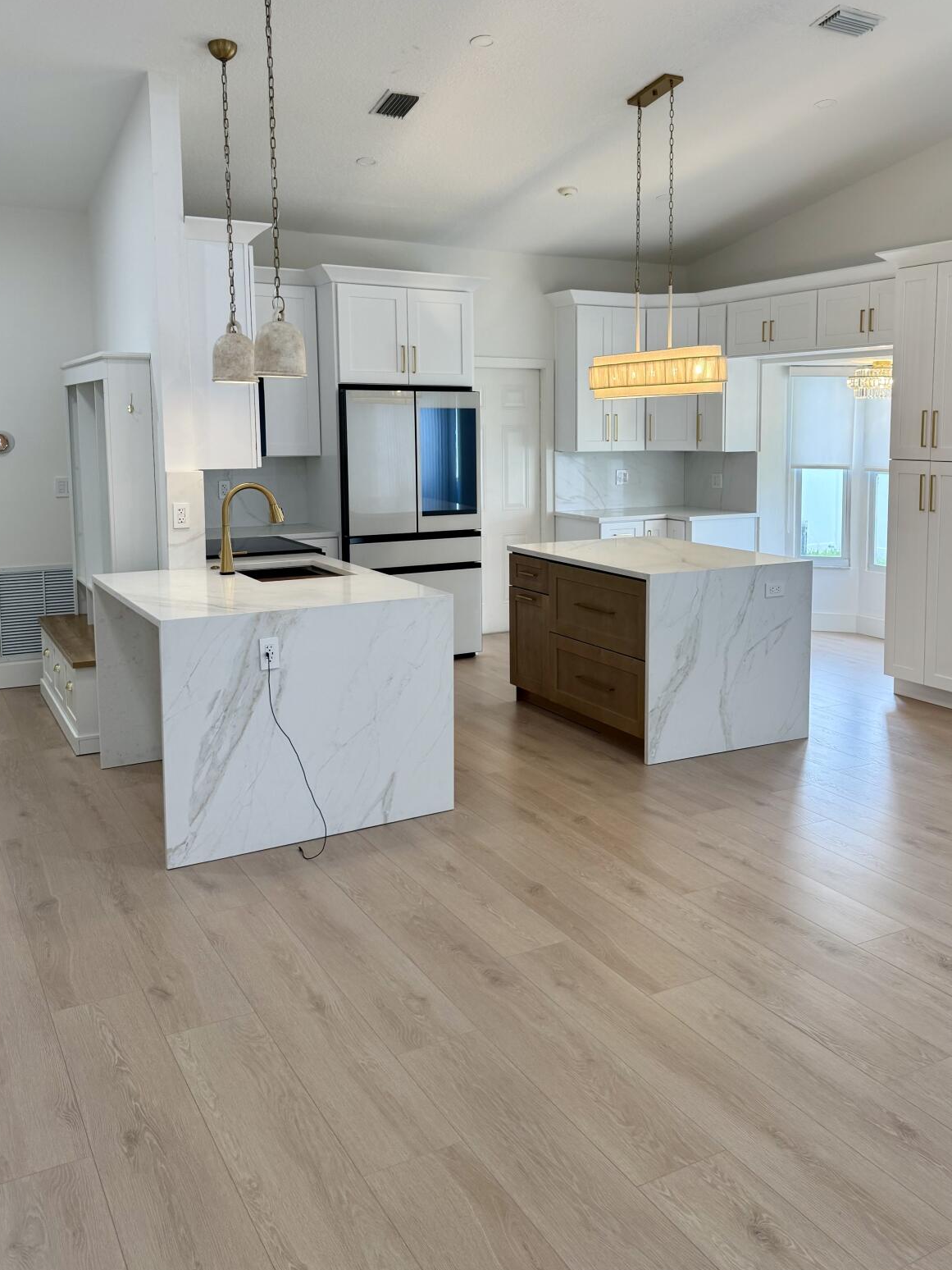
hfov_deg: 45.2
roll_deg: +0.3
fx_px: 1137
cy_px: 541
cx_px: 576
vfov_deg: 58.1
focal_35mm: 31
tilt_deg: -6.3
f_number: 1.78
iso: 100
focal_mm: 6.76
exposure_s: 1/120
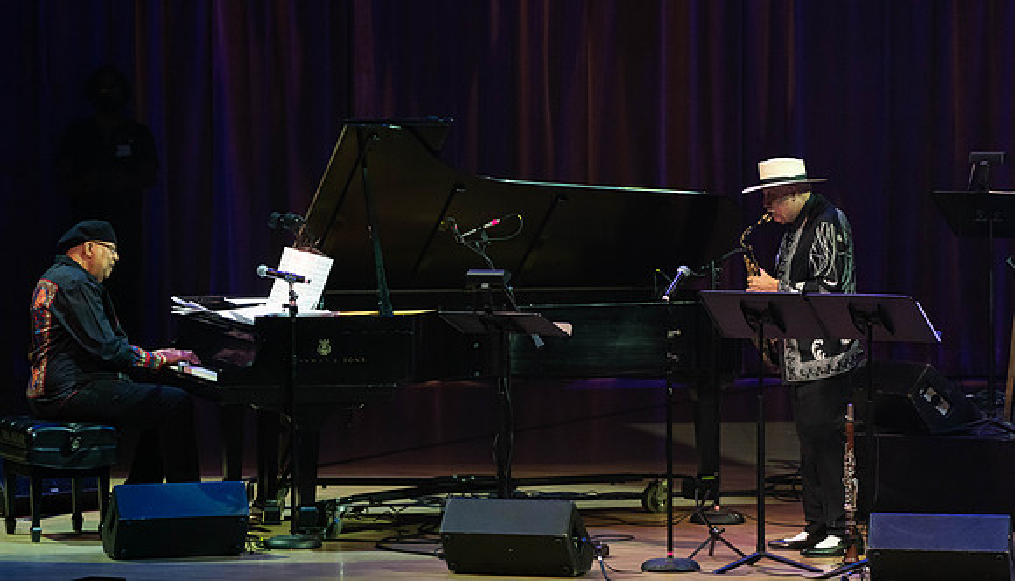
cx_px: 508
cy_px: 322
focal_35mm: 270
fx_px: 7301
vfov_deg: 4.6
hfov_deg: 8.0
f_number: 5.6
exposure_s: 1/200
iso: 3200
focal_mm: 259
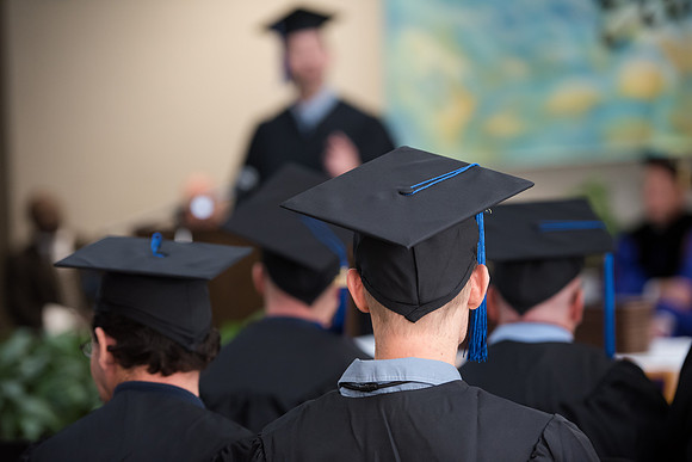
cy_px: 231
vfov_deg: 10.6
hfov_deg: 15.8
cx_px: 346
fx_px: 2499
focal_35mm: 130
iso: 2500
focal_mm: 130
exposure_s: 1/200
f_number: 2.8
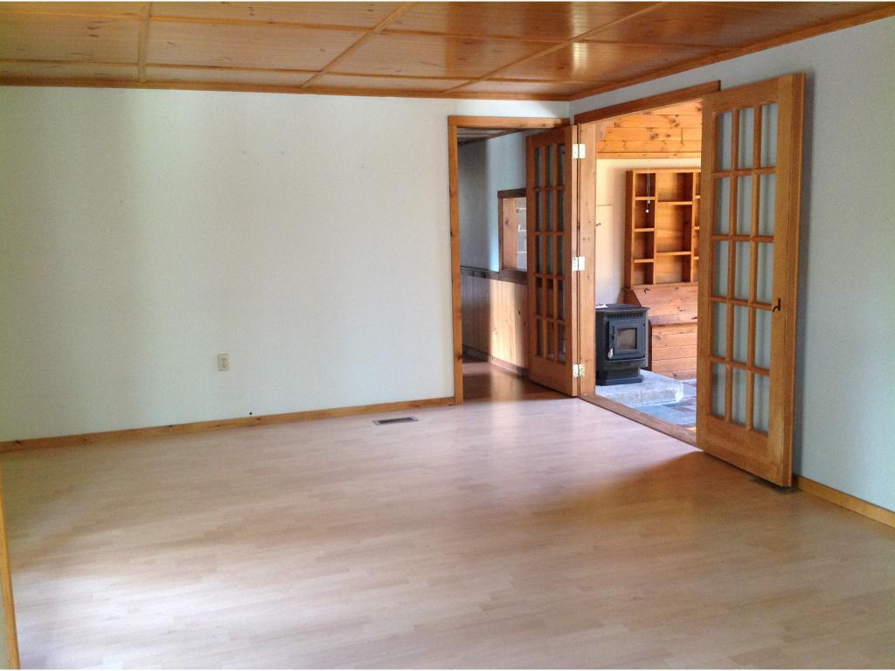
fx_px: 905
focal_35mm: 35
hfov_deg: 52.6
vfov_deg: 40.7
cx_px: 448
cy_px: 336
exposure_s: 1/15
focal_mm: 4.28
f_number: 2.4
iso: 250
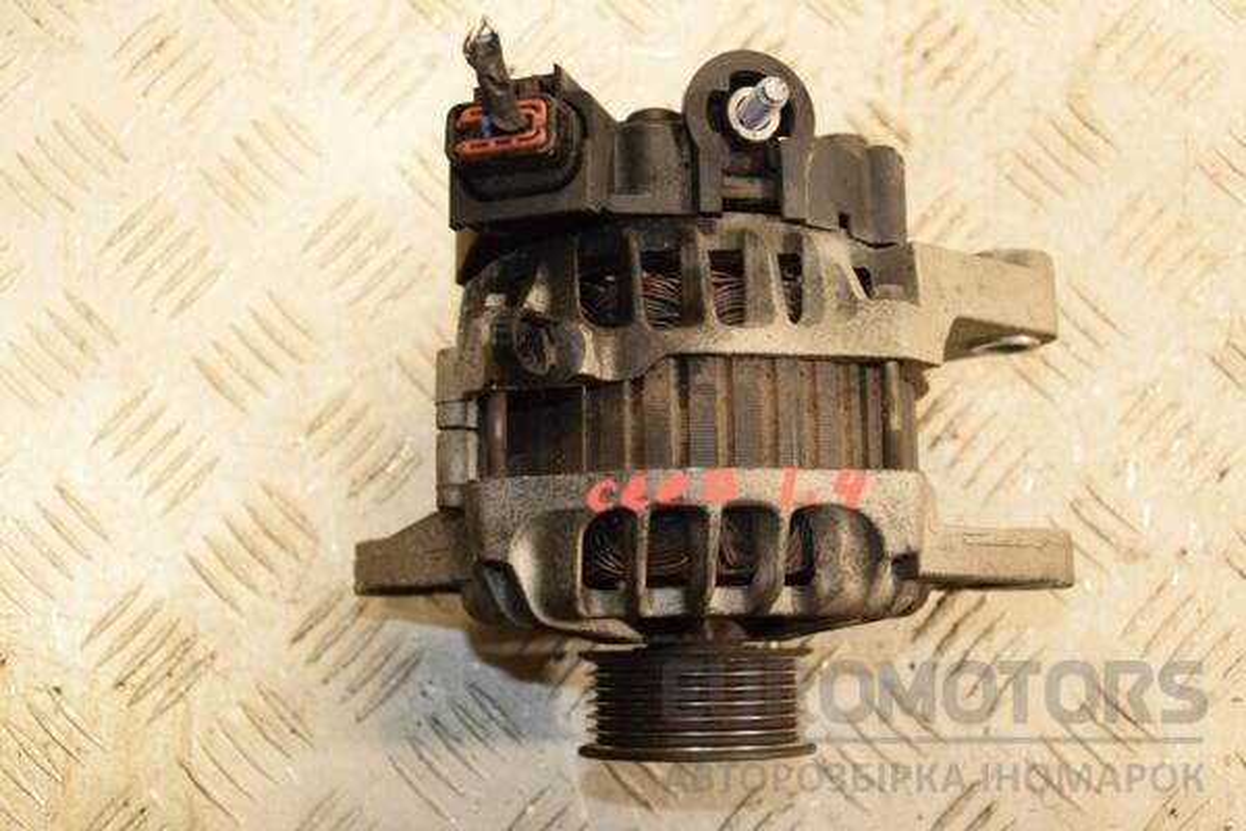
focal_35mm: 45
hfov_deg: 43.6
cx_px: 623
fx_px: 1557
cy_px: 416
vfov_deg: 29.9
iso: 800
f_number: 5
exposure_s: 1/125
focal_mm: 30
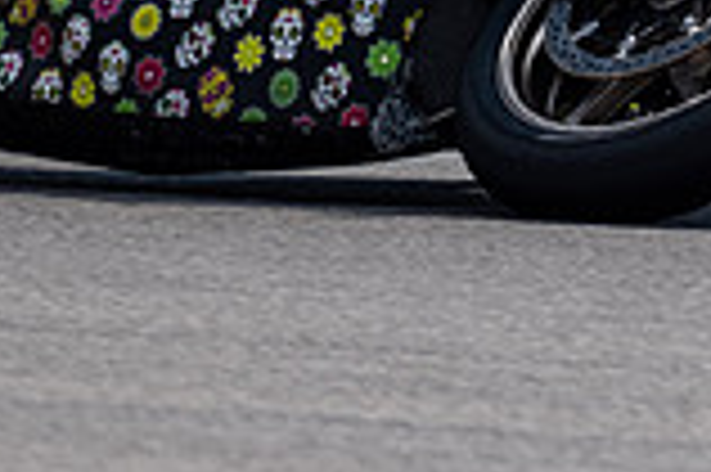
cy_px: -326
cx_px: 477
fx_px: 54394
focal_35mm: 2757
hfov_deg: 0.7
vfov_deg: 0.5
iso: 250
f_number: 5.6
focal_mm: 500
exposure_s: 1/2500
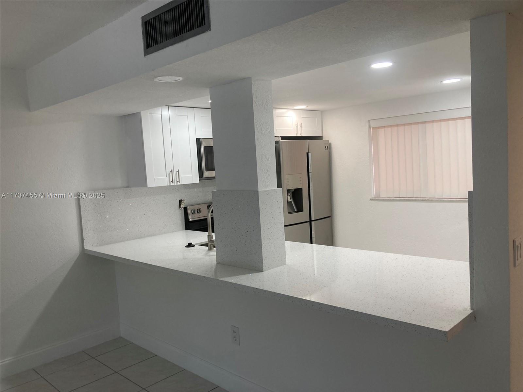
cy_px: 196
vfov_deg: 49.7
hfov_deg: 63.4
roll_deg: +3.9
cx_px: 262
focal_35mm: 28
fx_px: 423
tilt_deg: -5.2
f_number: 1.8
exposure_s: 1/60
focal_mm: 3.99
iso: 50
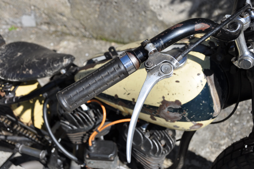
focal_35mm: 42
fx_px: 296
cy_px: 84
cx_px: 127
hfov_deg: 46.5
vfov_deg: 31.8
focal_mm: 28
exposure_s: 1/1000
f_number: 5.6
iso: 200
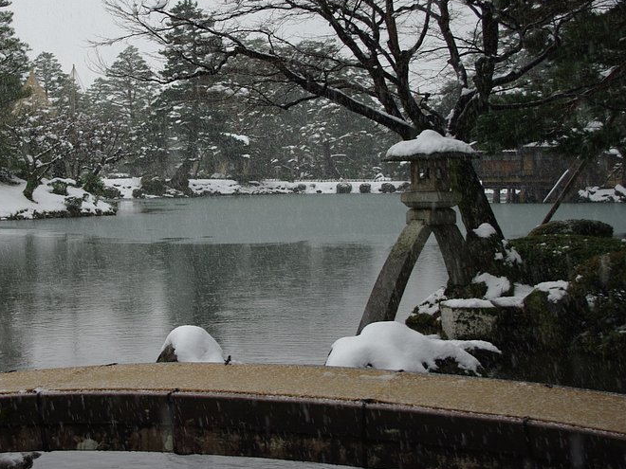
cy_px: 194
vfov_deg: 20.1
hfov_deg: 26.4
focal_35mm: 73
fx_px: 1320
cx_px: 178
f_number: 4
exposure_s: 1/125
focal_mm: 32.5
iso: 100
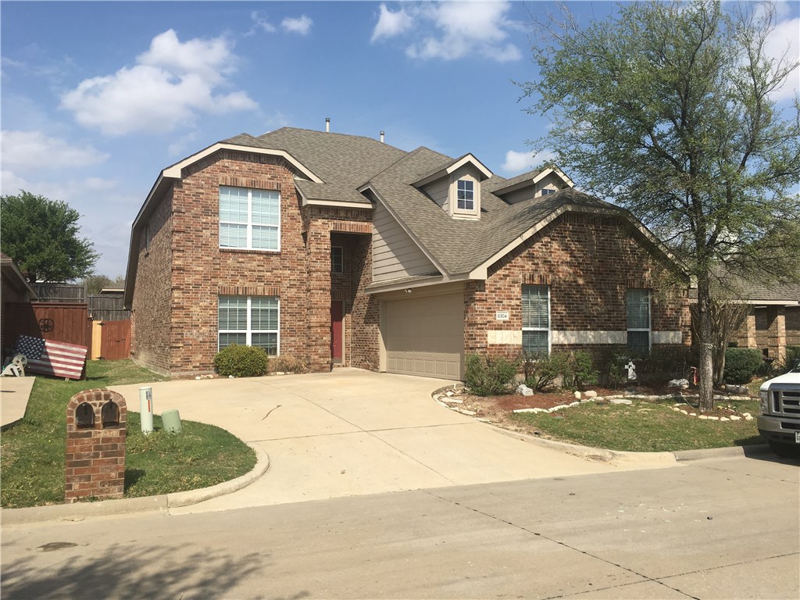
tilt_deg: +2.8
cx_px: 400
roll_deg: +0.4
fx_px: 670
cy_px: 300
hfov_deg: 61.7
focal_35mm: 29
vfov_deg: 48.2
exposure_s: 1/2262
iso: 25
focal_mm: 4.15
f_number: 2.2
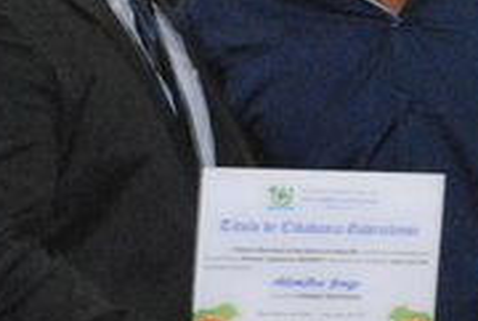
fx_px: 2835
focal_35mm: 213
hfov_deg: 9.6
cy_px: 113
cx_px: 305
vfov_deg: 6.5
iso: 1600
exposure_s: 1/40
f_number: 4.8
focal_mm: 32
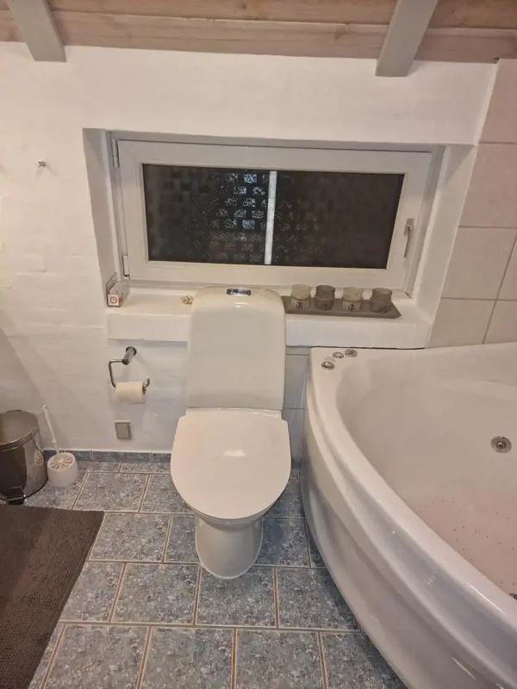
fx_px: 458
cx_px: 258
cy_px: 344
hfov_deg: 58.9
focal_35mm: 23
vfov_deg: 73.9
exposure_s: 1/100
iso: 320
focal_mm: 6.4
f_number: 1.8
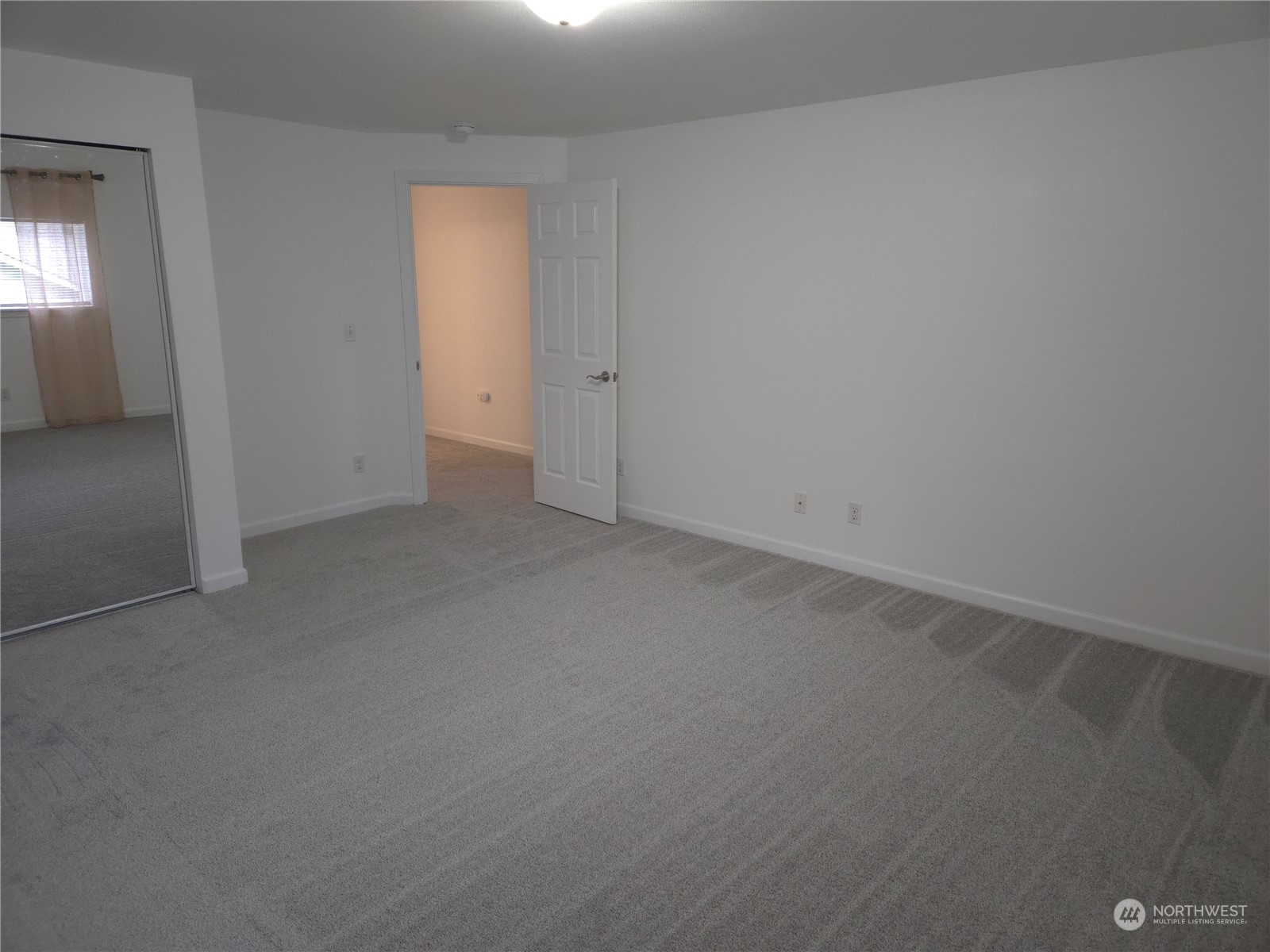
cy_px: 476
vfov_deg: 58.9
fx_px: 844
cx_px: 635
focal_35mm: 23
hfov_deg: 73.9
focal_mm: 5.4
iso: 320
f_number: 1.8
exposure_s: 1/24
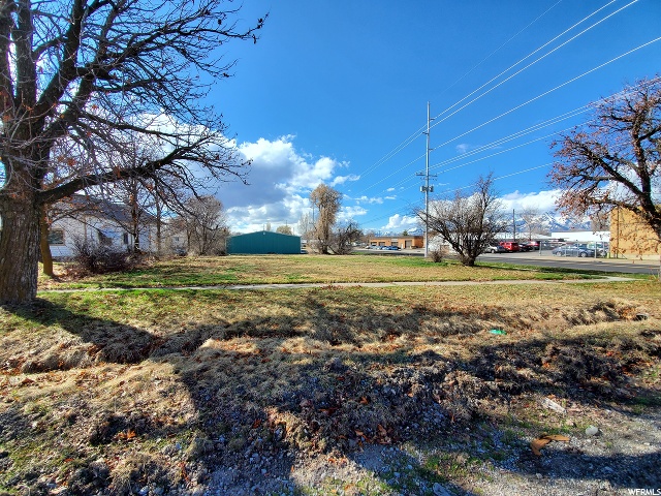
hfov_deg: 106.2
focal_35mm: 13
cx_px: 330
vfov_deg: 89.9
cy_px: 248
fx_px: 248
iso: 50
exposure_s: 1/742
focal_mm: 1.8
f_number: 2.2
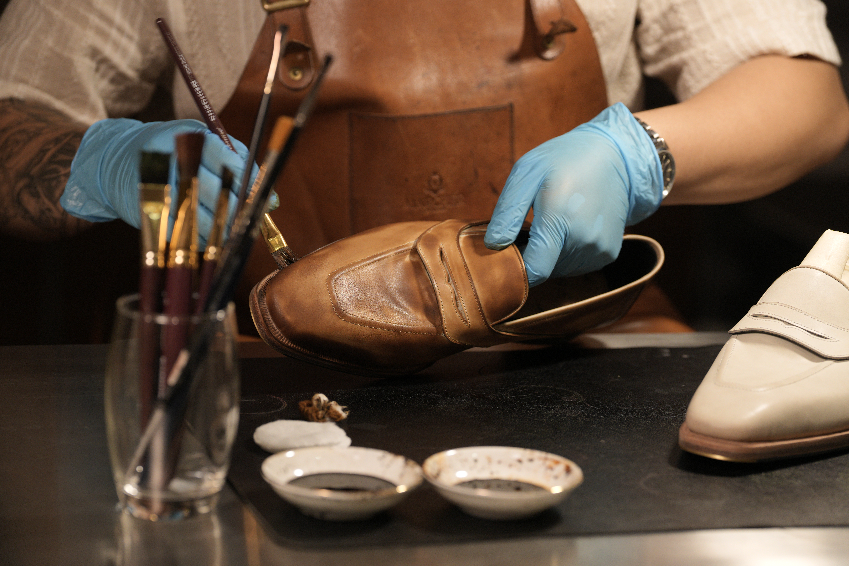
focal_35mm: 123
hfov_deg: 16.7
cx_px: 424
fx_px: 2901
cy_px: 283
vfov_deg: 11.1
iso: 800
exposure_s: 1/100
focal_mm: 123
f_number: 4
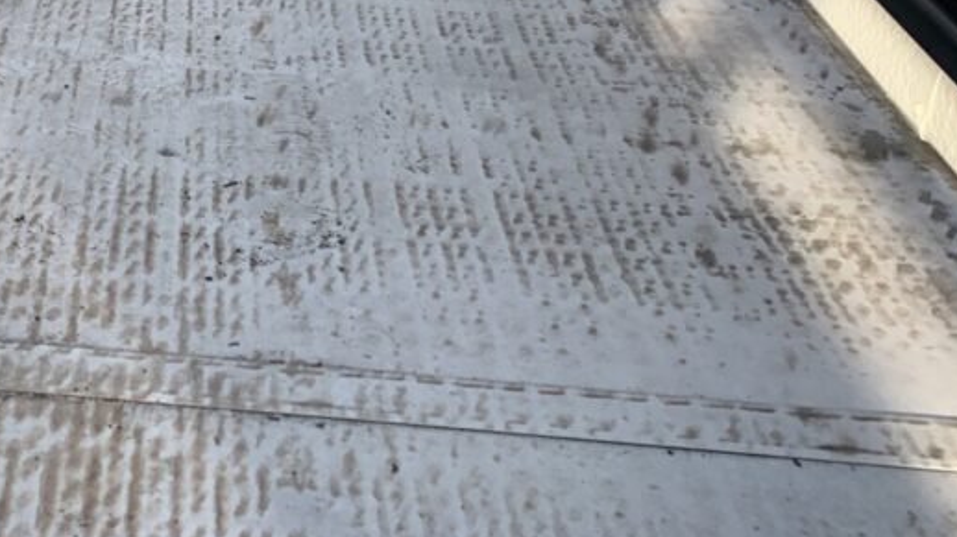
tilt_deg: -21.6
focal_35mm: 56
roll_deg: -0.2
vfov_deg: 19.9
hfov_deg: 34.4
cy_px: -137
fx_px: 1421
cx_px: 35
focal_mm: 4.25
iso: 25
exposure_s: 1/546
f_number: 1.8
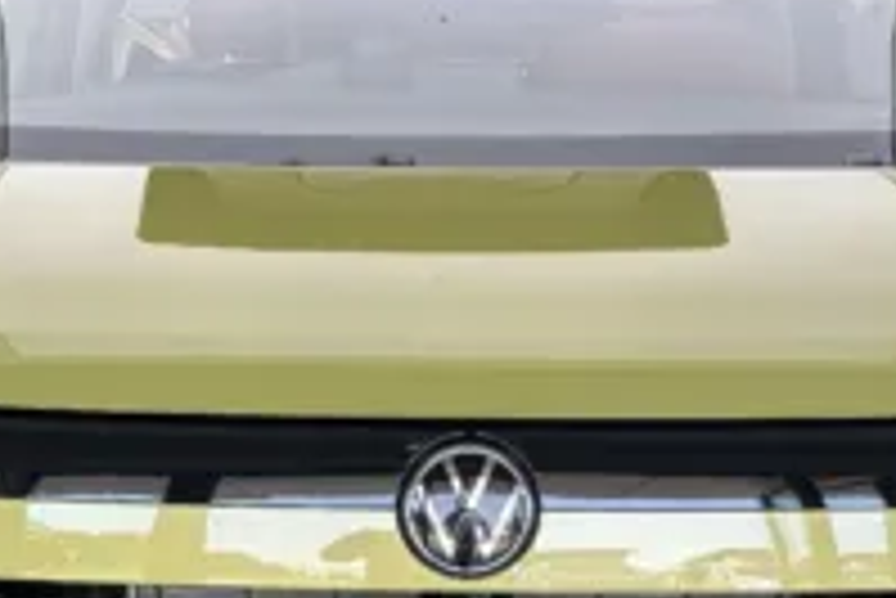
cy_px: 524
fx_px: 1694
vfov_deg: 19.7
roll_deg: -0.3
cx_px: 378
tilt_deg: -10.7
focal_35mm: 68
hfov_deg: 29.6
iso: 64
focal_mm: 5.96
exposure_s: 1/121
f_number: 1.6
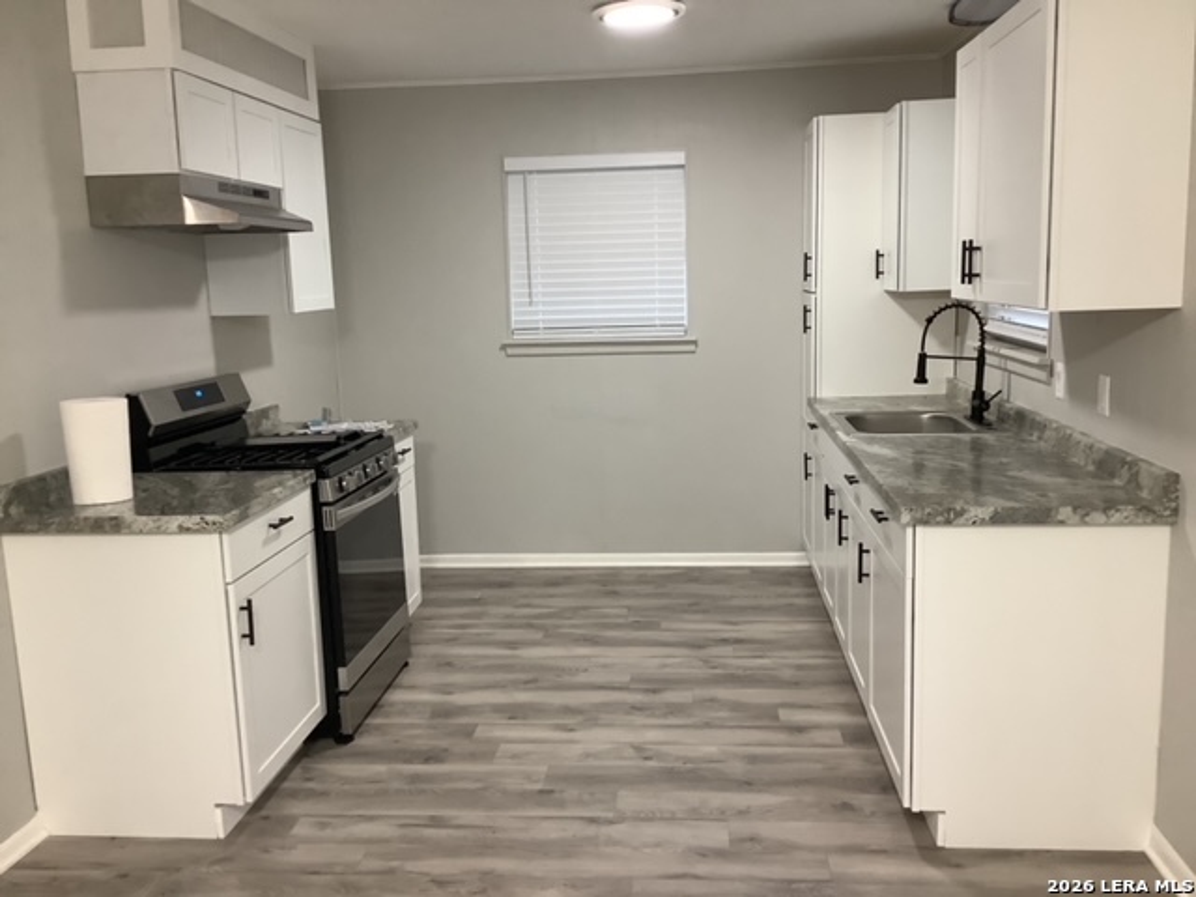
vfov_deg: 45.4
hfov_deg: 58.4
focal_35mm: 31
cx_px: 598
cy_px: 448
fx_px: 1071
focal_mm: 3.3
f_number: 2.4
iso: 200
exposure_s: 1/60
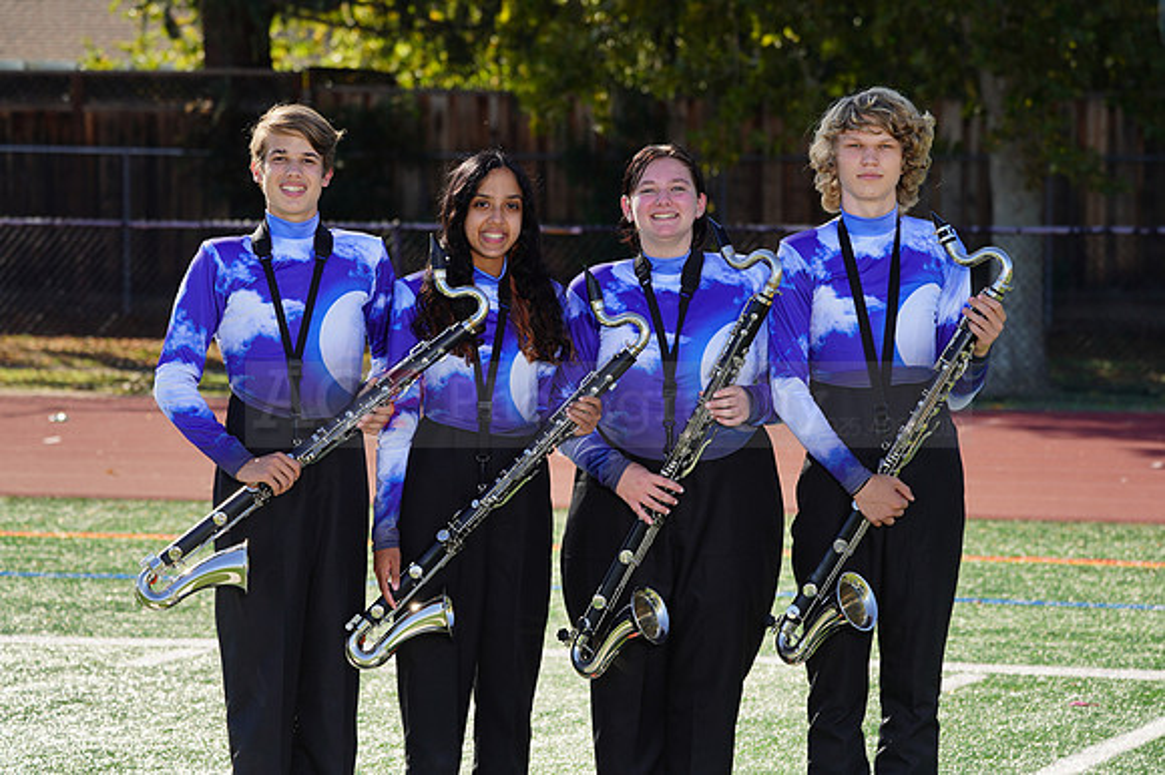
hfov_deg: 12.2
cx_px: 582
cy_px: 388
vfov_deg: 8.2
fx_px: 5433
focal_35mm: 168
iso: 100
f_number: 7.1
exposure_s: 1/200
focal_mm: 168
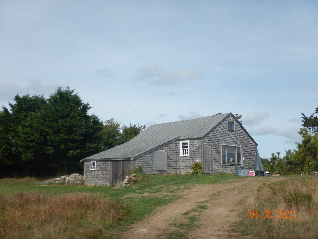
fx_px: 367
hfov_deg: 46.8
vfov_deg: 36.0
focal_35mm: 40
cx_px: 159
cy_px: 120
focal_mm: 7.2
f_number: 4.2
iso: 125
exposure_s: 1/1250
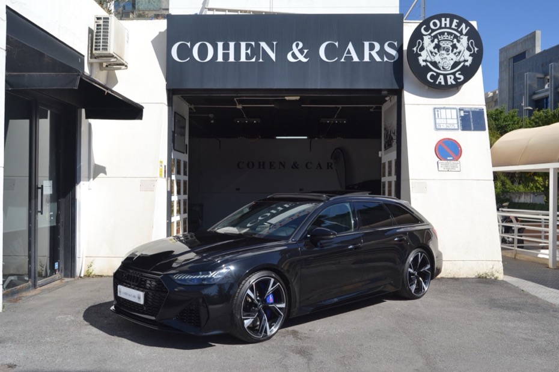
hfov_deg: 57.2
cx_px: 280
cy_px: 186
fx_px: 512
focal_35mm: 33
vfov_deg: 40.0
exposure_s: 1/250
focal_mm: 22
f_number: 8
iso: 100
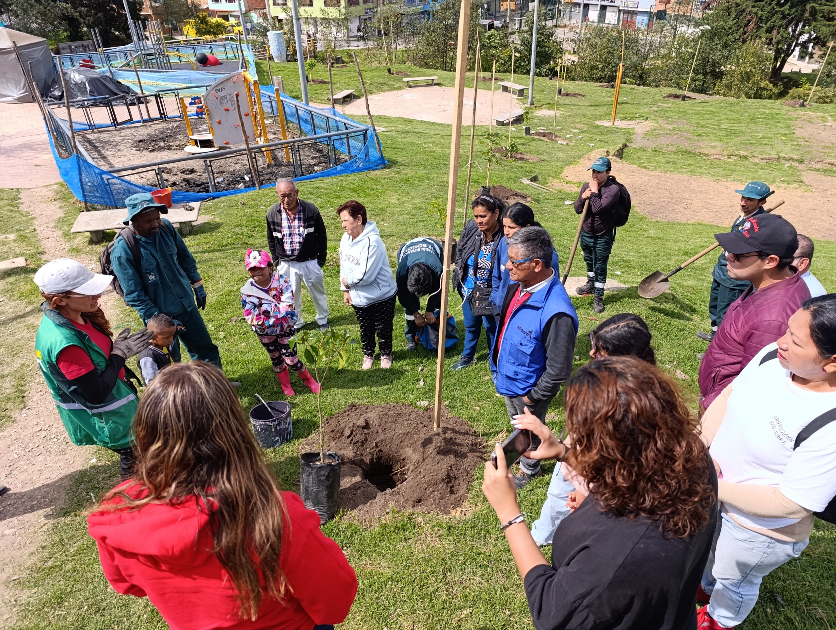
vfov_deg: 59.0
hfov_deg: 73.8
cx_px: 418
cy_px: 315
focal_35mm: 23
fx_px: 556
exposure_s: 1/336
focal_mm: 6.14
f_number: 1.6
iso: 50
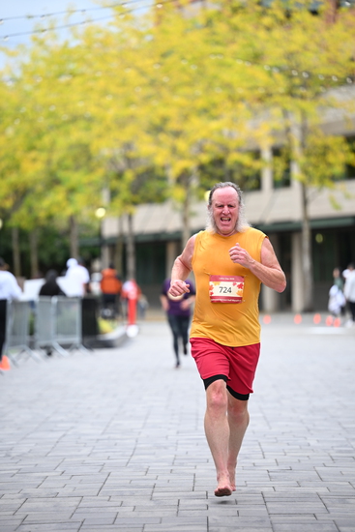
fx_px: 2143
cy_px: 266
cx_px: 178
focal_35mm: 145
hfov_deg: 9.5
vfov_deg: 14.1
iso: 640
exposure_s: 1/2000
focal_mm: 145
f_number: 2.8
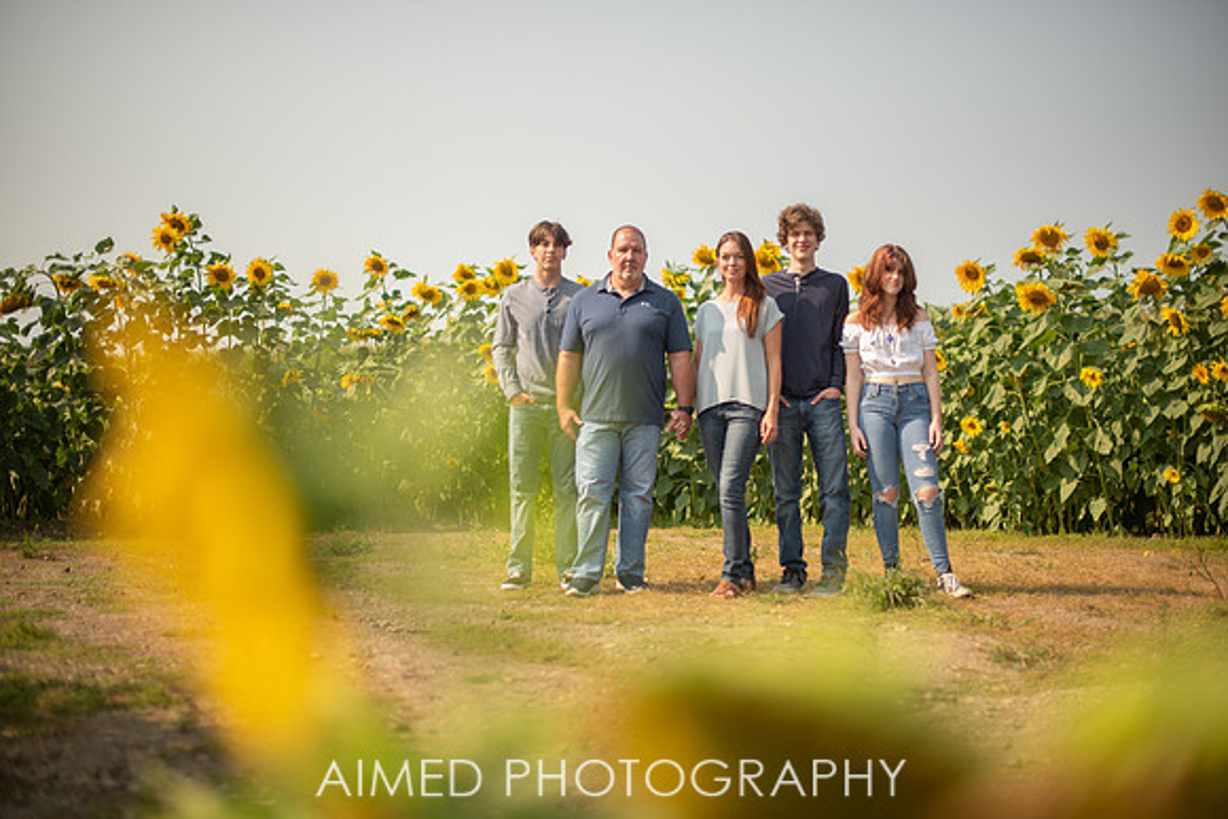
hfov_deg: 39.6
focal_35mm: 50
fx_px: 1706
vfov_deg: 27.0
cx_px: 614
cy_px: 410
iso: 80
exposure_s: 1/4000
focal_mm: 50
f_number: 1.6
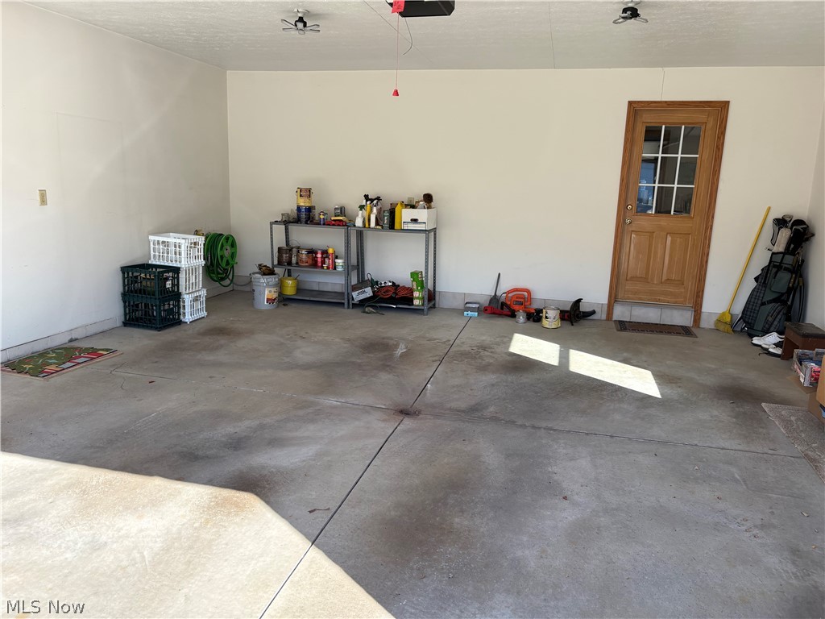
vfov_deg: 53.1
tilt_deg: -10.7
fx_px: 620
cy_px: 310
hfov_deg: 67.3
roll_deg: -2.2
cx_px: 412
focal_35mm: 26
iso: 64
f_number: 1.6
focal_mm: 5.96
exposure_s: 1/433
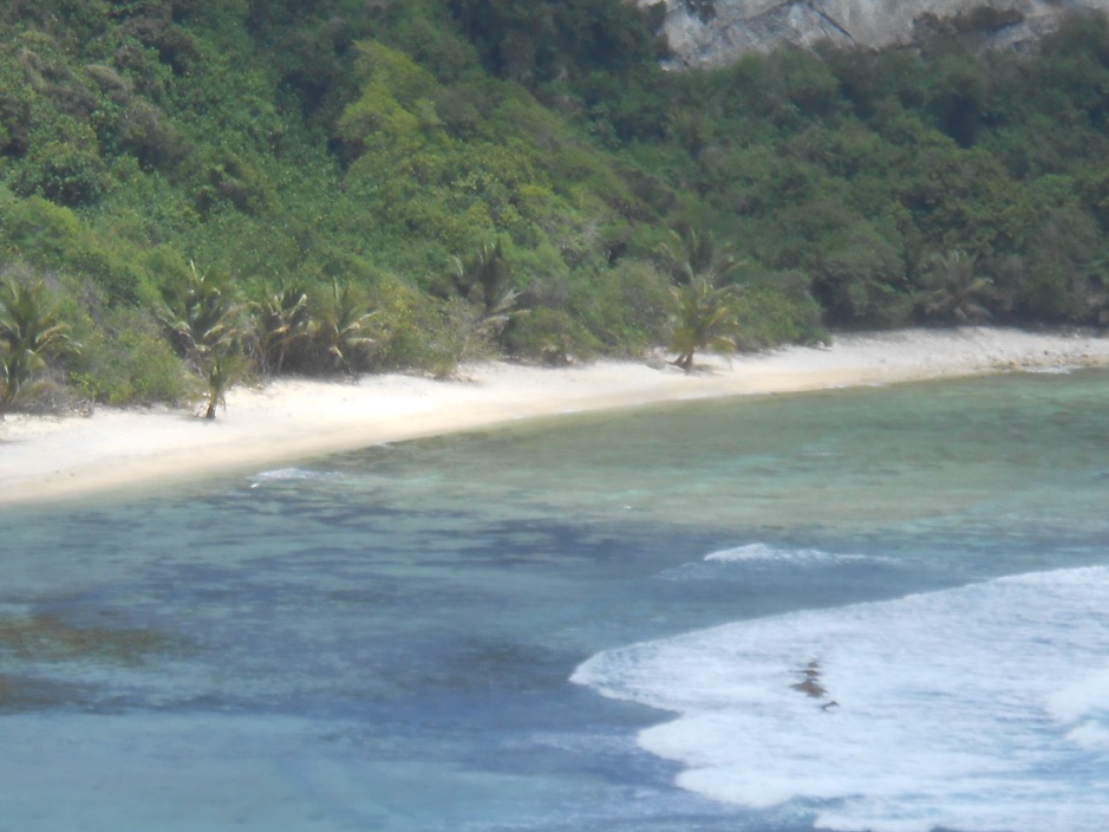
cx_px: 357
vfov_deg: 4.7
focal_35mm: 319
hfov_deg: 6.2
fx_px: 10219
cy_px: 399
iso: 80
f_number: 6.5
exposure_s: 1/250
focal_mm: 27.6
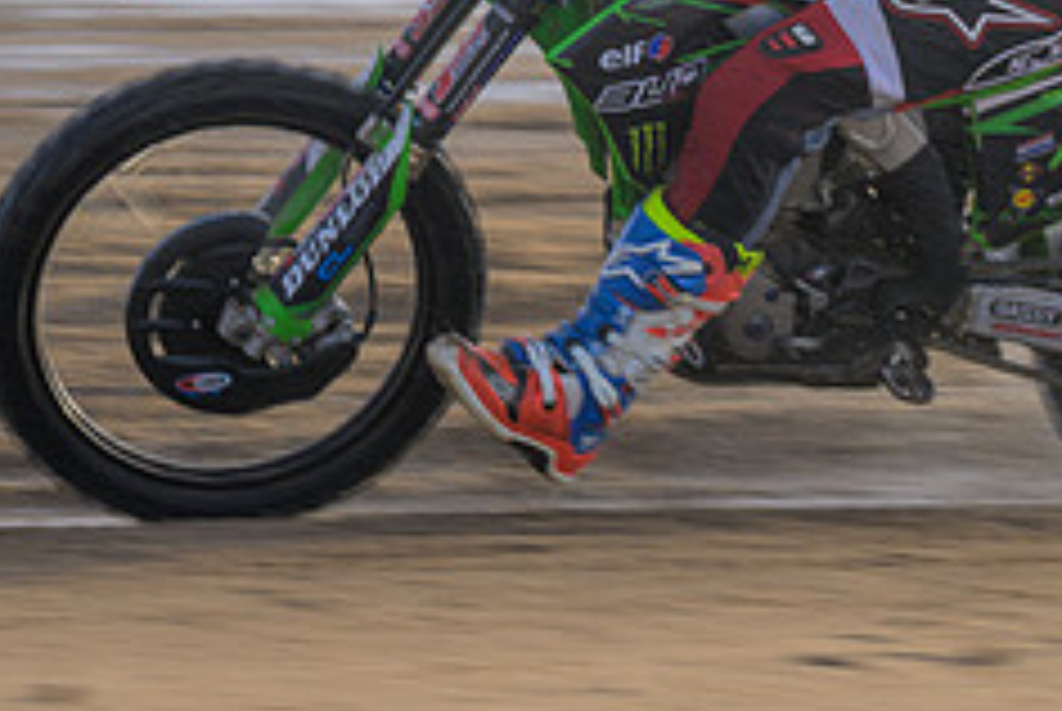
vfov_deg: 5.5
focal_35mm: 248
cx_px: 752
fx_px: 7325
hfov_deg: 8.3
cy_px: -124
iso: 80
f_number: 8
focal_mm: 101
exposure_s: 1/160
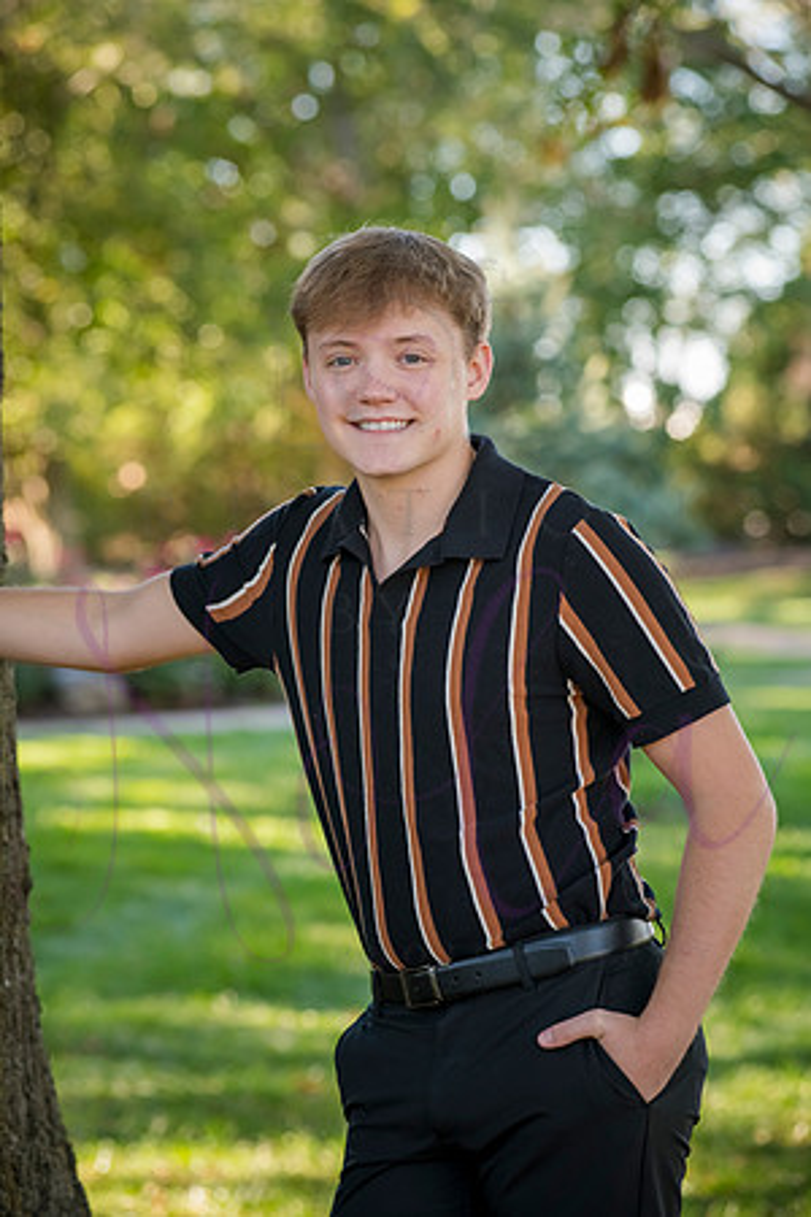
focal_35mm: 120
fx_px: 4055
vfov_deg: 17.1
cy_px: 608
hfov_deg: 11.4
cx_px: 406
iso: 800
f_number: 5
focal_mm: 120
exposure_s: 1/320
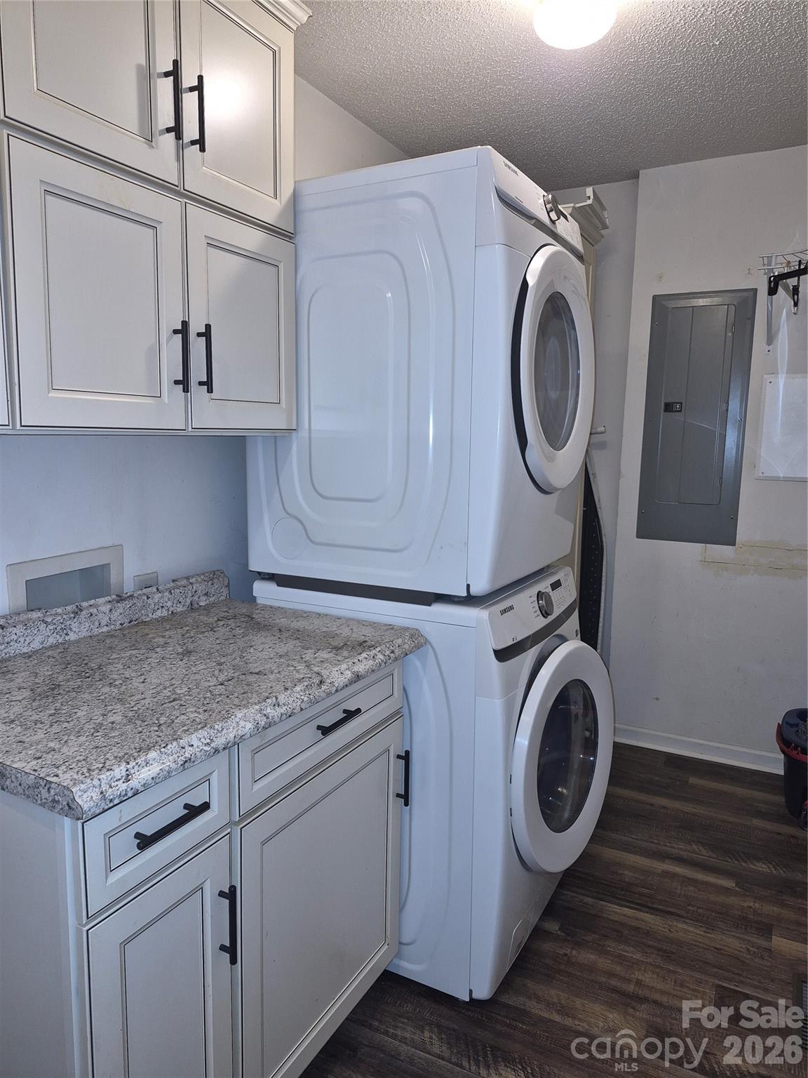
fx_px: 716
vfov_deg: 73.9
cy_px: 539
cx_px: 404
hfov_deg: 58.9
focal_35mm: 23
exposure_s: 1/40
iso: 100
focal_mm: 5.4
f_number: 1.8
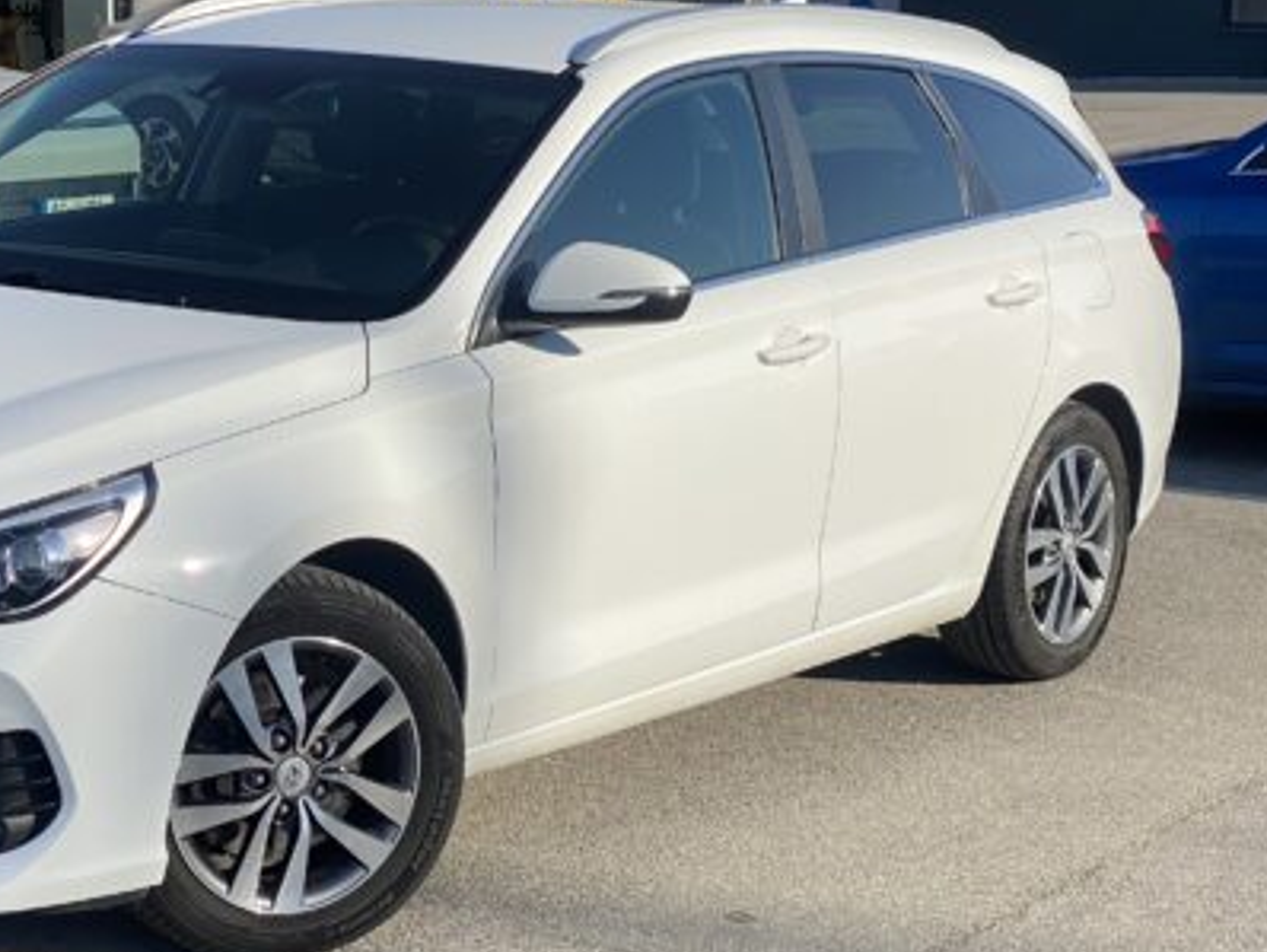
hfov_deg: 22.0
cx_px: 274
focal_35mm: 88
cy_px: 560
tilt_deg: -10.3
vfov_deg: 16.8
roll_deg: -0.6
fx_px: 3223
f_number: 2
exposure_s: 1/1142
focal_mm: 6
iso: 20
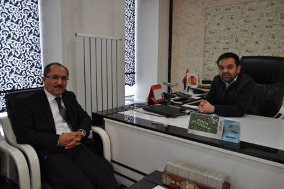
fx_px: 236
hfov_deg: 62.0
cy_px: 94
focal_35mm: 30
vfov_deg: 43.5
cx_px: 142
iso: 560
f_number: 4
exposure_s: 1/60
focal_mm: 20
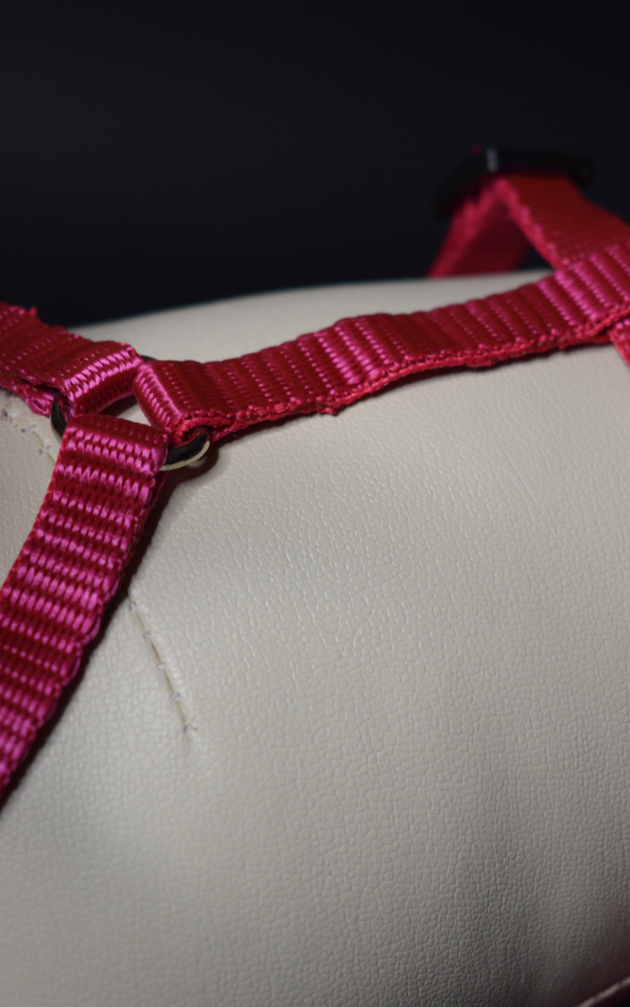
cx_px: 382
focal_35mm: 74
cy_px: 501
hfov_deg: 17.6
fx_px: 2033
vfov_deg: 27.8
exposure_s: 1/125
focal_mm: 32
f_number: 5
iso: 800
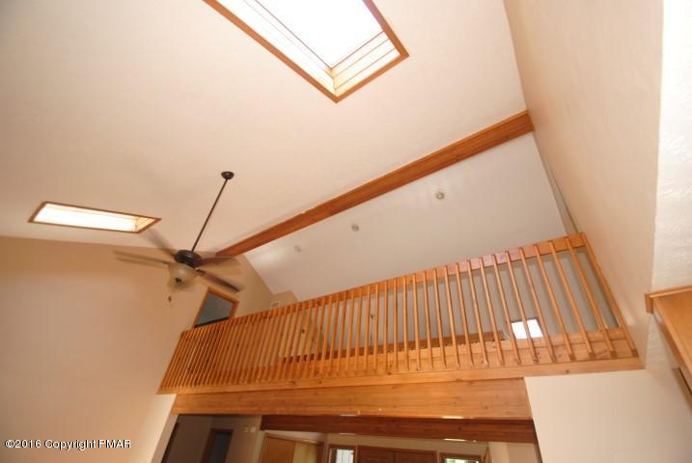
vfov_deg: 77.5
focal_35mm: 15
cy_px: 232
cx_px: 346
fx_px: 289
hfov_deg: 100.3
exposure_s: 1/30
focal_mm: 10
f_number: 4
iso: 200
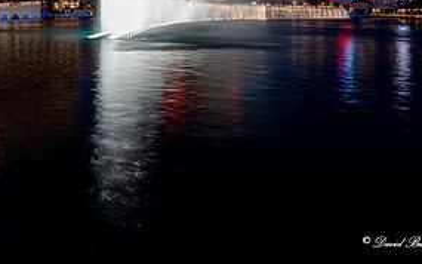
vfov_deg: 38.8
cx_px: 70
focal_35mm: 29
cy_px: 7
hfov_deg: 58.4
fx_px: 333
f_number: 11
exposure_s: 1.3
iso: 100
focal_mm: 14
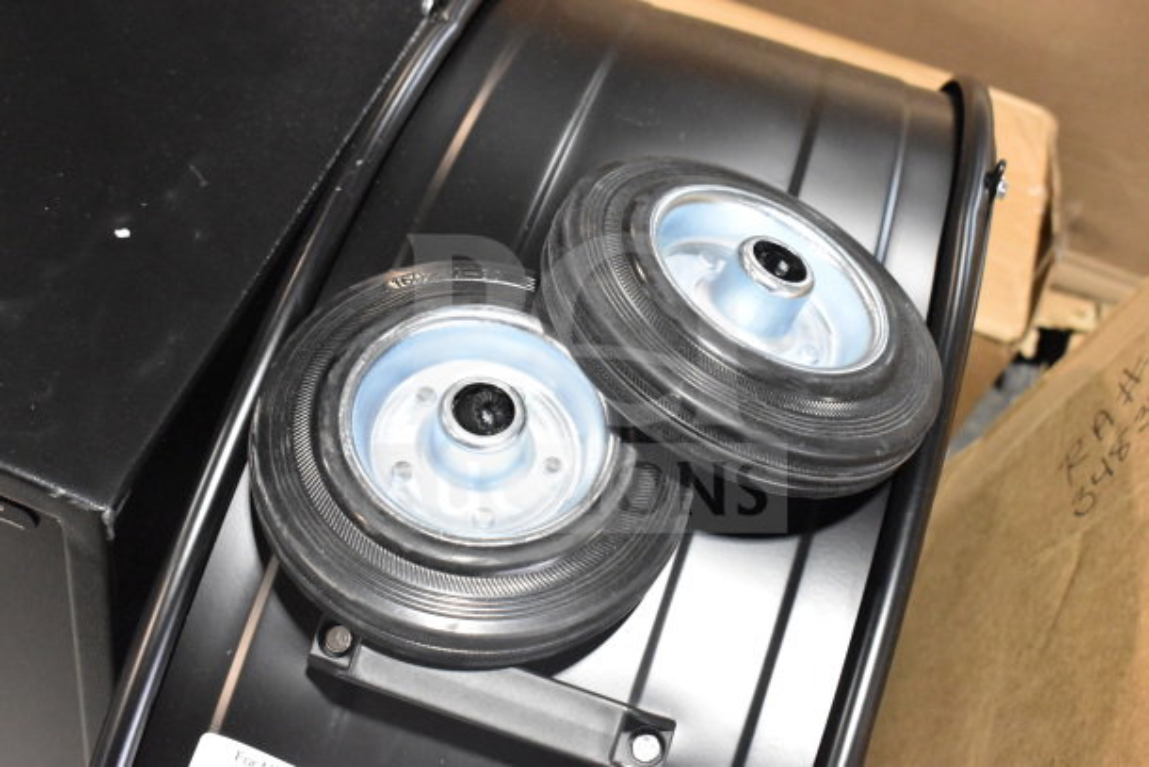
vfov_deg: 25.8
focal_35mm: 52
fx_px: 1676
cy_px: 384
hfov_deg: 37.8
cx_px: 574
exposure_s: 1/200
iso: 6400
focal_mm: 35
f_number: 7.1
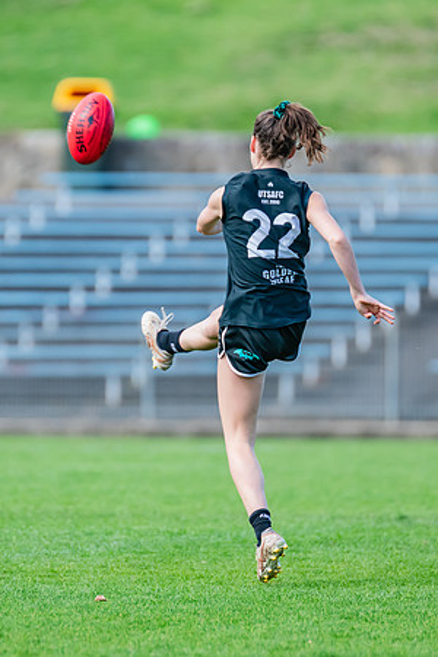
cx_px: 191
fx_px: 13419
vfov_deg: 2.8
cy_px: 306
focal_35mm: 735
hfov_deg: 1.9
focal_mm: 420
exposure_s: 1/1600
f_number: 4.5
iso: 800
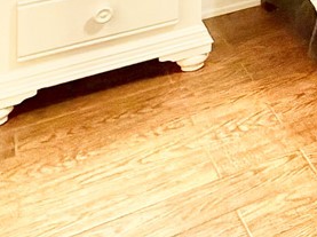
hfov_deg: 17.6
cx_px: 623
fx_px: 741
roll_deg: -0.4
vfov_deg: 13.8
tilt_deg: -0.7
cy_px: -303
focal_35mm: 81
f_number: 2.2
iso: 400
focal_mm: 2.22
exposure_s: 1/60
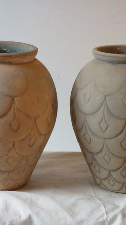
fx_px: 583
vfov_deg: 21.8
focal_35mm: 98
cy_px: 112
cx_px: 65
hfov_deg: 12.3
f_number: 4.1
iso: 160
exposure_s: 1/40
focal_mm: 11
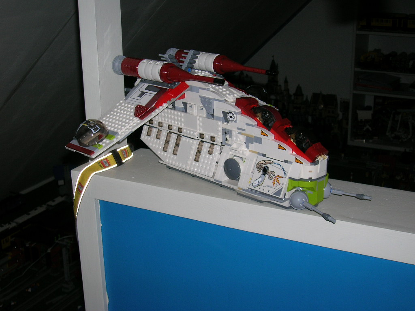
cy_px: 156
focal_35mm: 50
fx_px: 599
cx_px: 208
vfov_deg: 29.1
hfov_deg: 38.2
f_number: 3.3
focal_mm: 8.4
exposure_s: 1/60.1
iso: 50
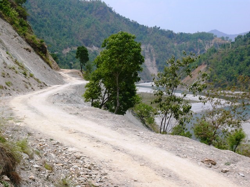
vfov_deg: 28.5
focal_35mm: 51
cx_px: 125
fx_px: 368
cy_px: 94
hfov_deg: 37.5
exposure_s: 1/400
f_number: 5.6
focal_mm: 10.8
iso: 100
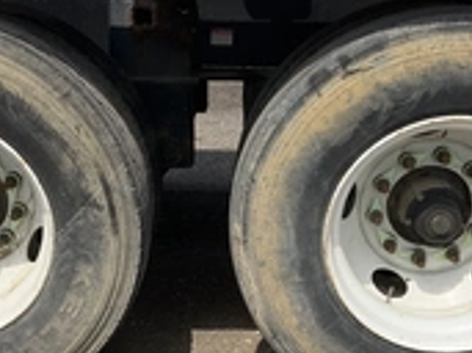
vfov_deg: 21.5
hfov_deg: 28.5
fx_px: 927
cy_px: 240
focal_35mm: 68
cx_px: 193
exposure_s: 1/1577
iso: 25
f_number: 1.8
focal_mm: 3
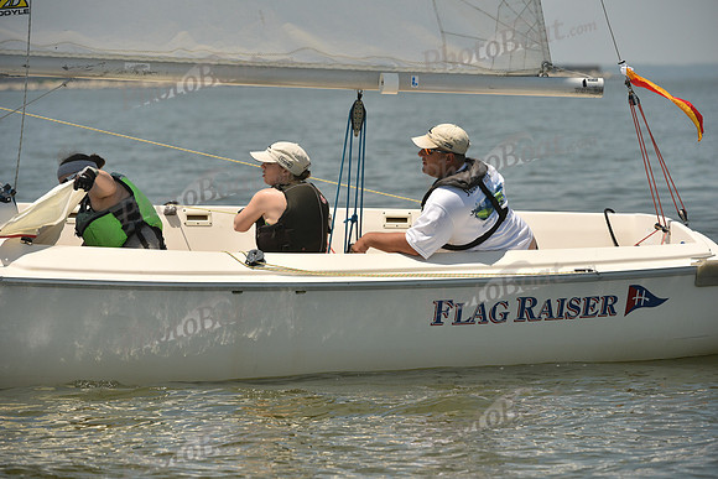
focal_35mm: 260
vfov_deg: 5.3
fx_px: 5187
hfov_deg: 7.9
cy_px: 240
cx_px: 359
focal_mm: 260
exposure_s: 1/1600
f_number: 7.1
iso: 320
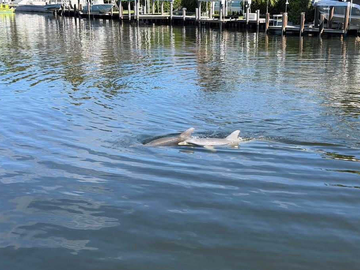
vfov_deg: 27.0
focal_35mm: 54
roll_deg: -0.5
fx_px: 562
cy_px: 142
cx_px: 200
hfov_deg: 35.5
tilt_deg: -15.2
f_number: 1.78
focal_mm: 6.76
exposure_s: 1/2033
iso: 64
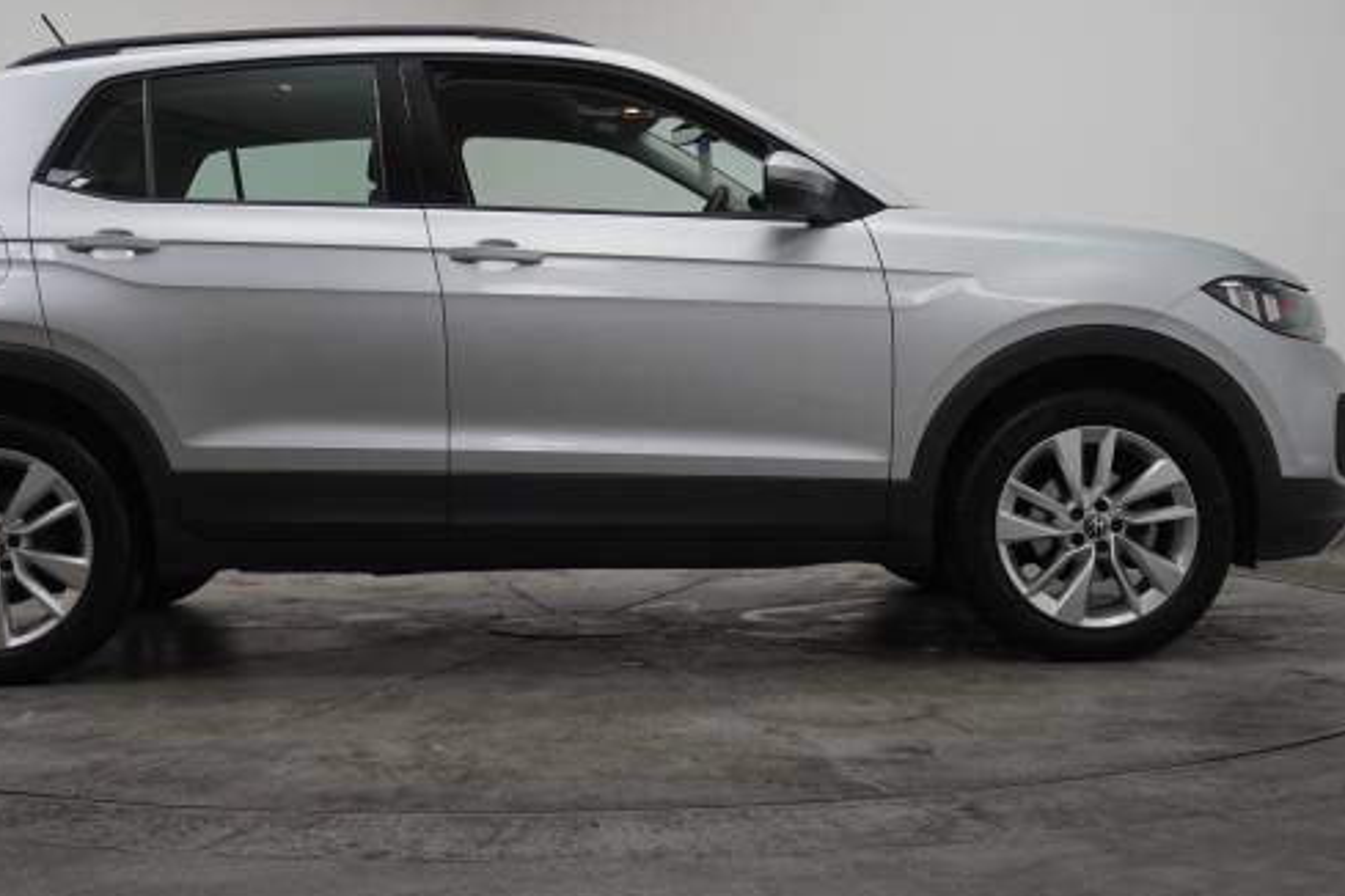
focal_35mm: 51
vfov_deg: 26.4
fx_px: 1905
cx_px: 534
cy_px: 357
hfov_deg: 38.7
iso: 1000
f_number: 4.5
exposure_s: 1/200
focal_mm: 26
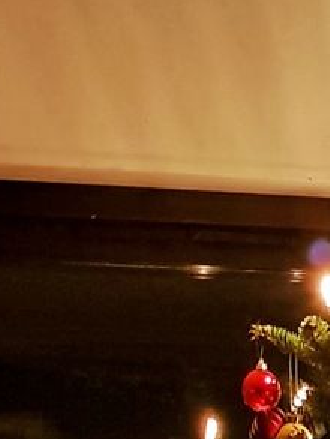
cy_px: 1097
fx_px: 1804
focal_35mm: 142
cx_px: 522
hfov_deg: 10.1
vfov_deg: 11.3
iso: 250
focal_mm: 4.2
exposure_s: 1/13
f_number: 1.7
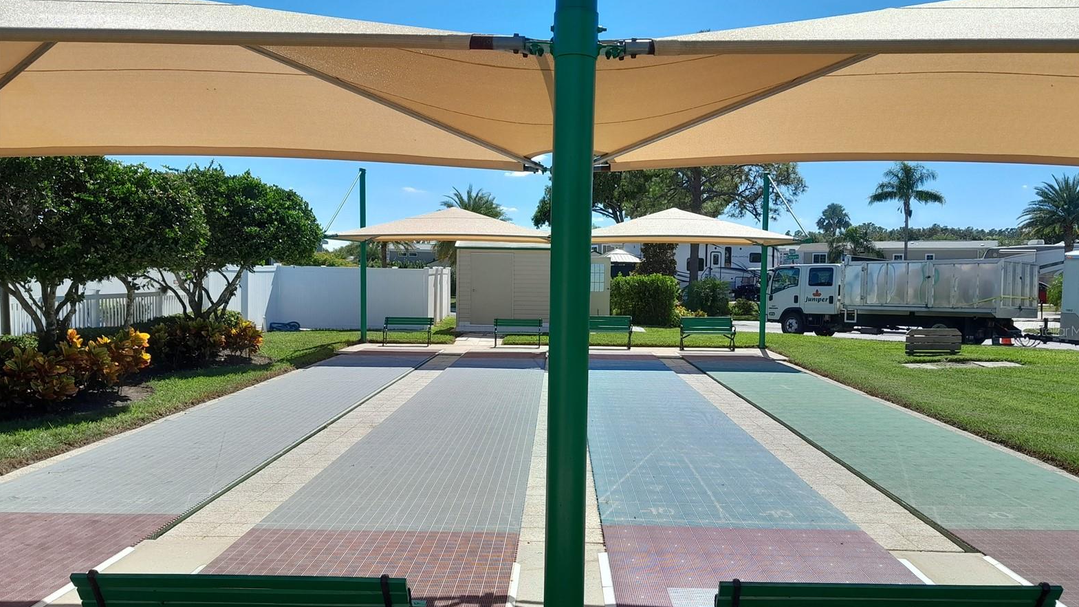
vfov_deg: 38.9
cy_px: 330
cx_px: 548
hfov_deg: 64.3
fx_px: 858
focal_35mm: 30
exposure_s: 1/617
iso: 40
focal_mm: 4
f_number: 1.8
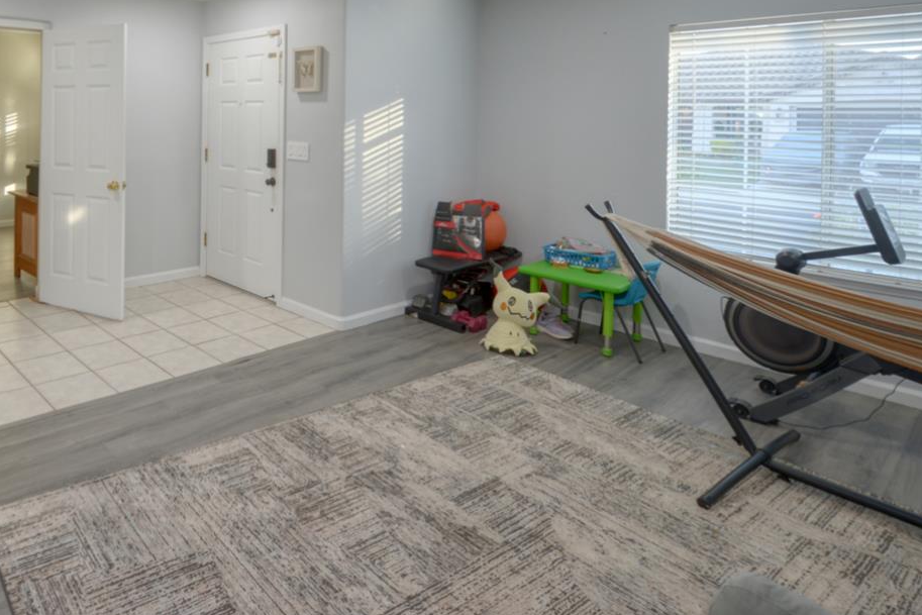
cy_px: 128
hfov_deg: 69.8
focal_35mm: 23
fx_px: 589
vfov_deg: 51.8
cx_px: 205
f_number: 10
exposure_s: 1/15
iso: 400
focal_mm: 14
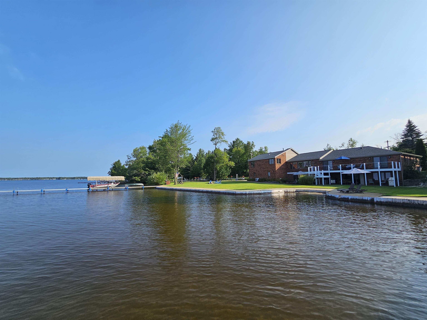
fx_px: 160
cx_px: 214
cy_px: 160
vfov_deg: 89.9
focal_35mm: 13
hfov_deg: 106.2
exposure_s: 1/2614
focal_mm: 2.2
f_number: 2.2
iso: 50
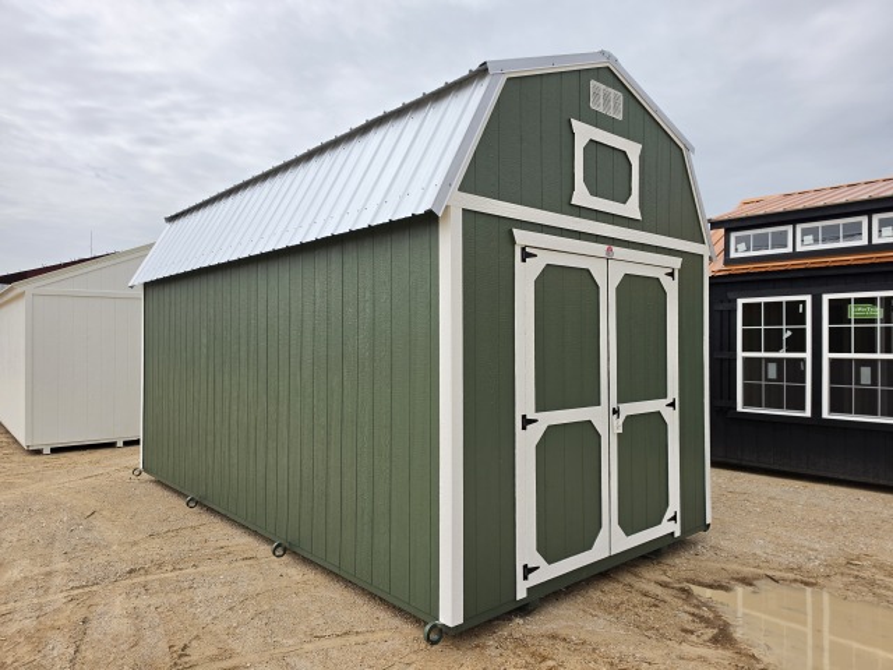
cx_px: 446
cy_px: 335
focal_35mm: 23
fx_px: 593
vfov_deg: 58.9
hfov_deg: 73.9
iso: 64
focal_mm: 6.5
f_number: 1.4
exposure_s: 1/6806
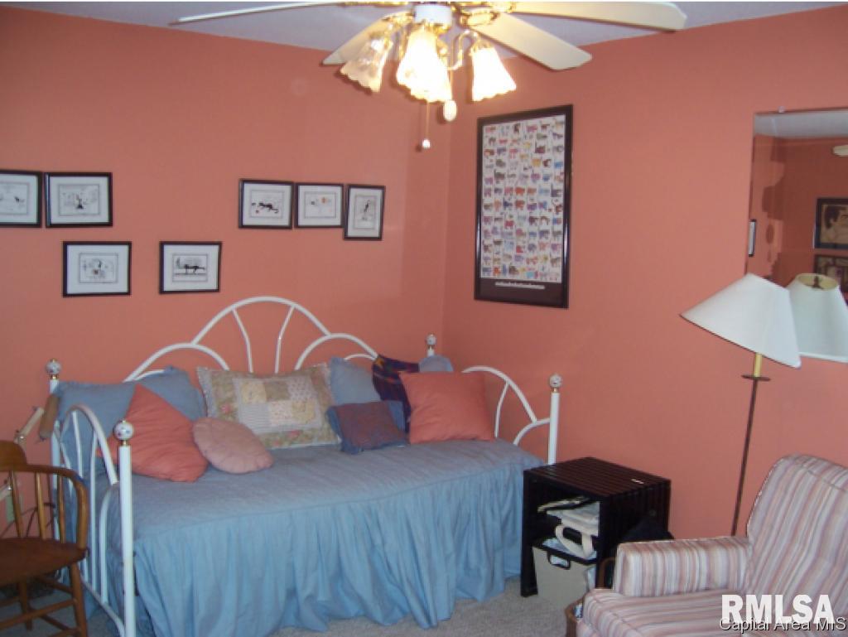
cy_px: 318
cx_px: 424
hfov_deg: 51.3
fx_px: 882
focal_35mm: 36
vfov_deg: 39.7
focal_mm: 6
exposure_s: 1/60
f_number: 3
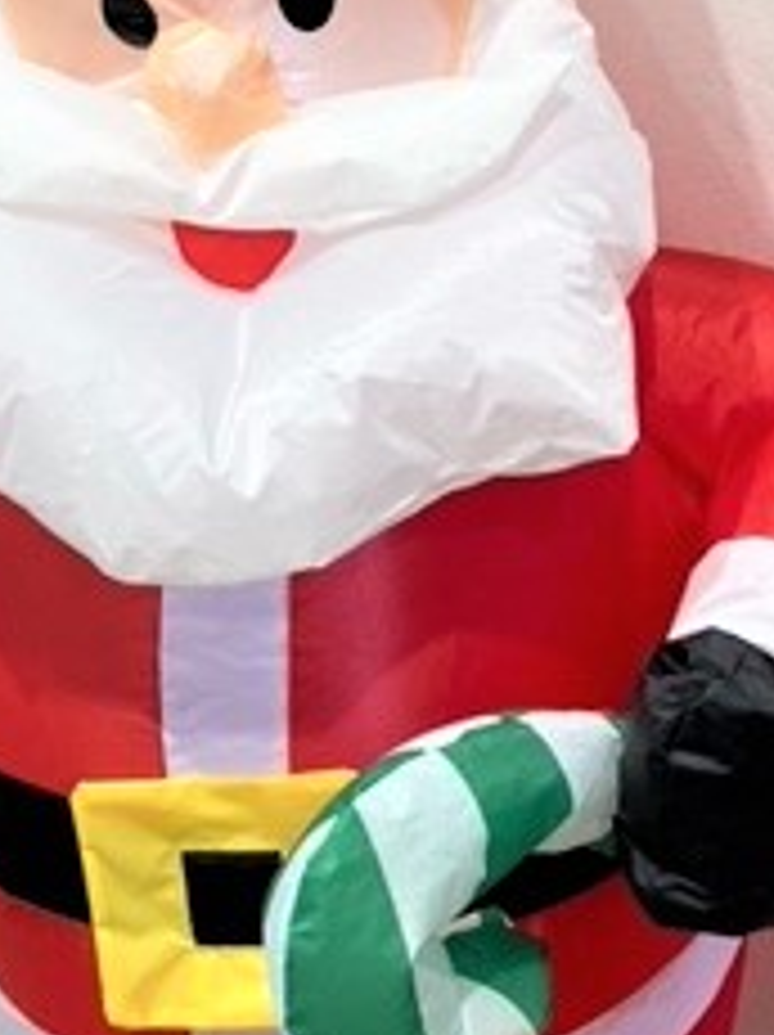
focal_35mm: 78
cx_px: 234
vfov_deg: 25.0
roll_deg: +12.1
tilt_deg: -27.0
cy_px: 418
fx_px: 2330
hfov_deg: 18.8
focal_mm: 3.99
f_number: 1.8
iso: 50
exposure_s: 1/120
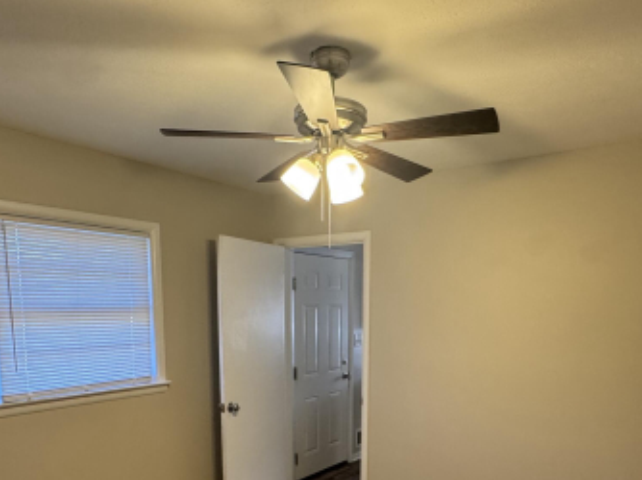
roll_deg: -0.6
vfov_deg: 47.3
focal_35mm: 28
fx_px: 519
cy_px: 376
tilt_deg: -8.2
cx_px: 335
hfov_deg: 63.5
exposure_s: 1/99
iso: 320
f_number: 2.2
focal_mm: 2.22
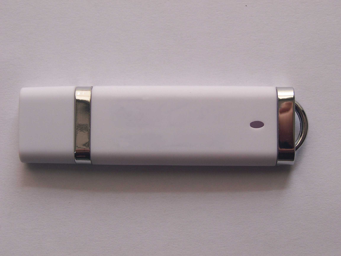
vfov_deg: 18.0
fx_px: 808
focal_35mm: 82
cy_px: 128
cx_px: 170
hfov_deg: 23.8
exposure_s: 1/45
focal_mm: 13.7
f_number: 3.2
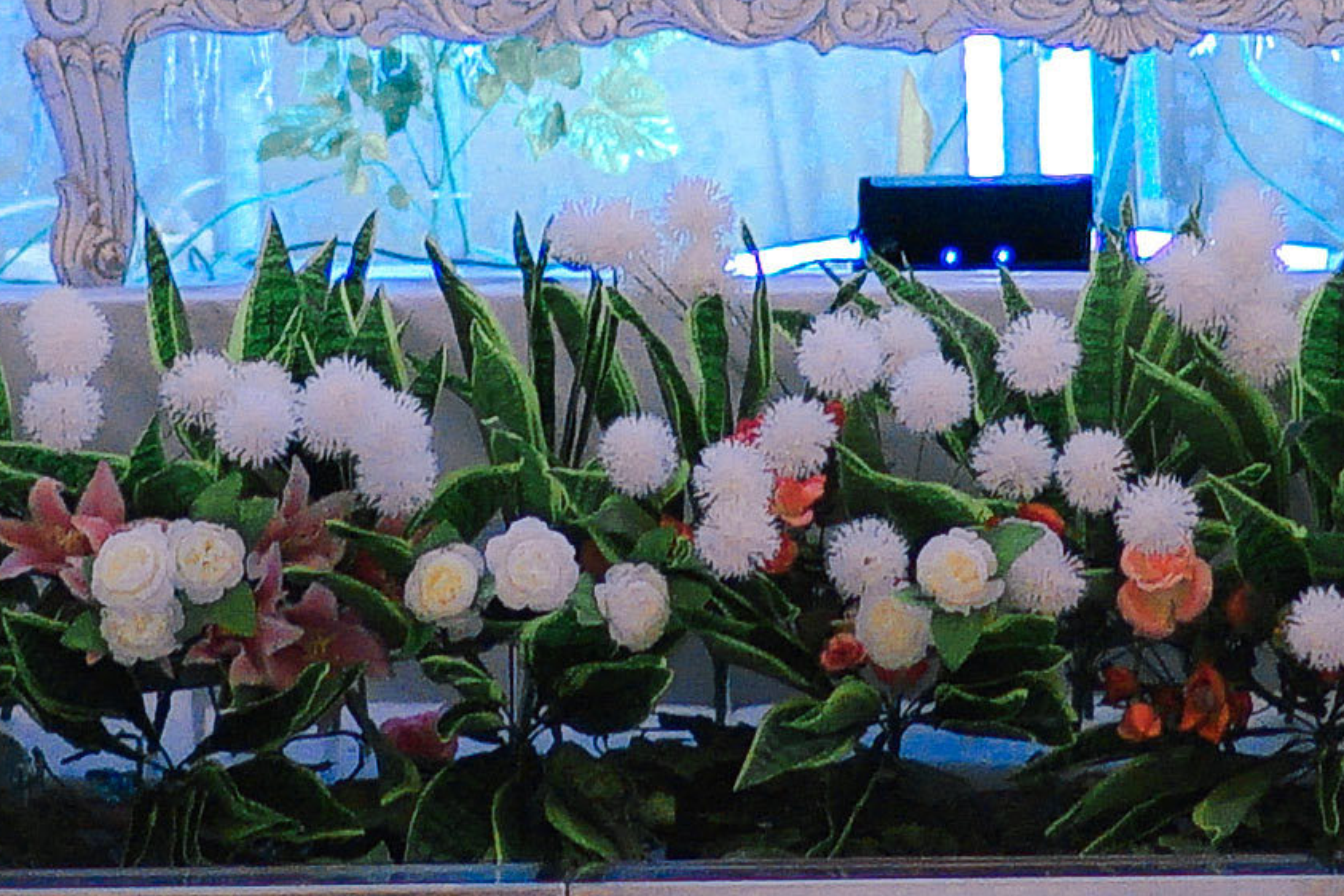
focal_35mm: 603
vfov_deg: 2.3
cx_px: 537
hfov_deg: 3.4
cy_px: -94
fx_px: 22510
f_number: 2.2
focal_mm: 84.7
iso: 640
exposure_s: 1/320
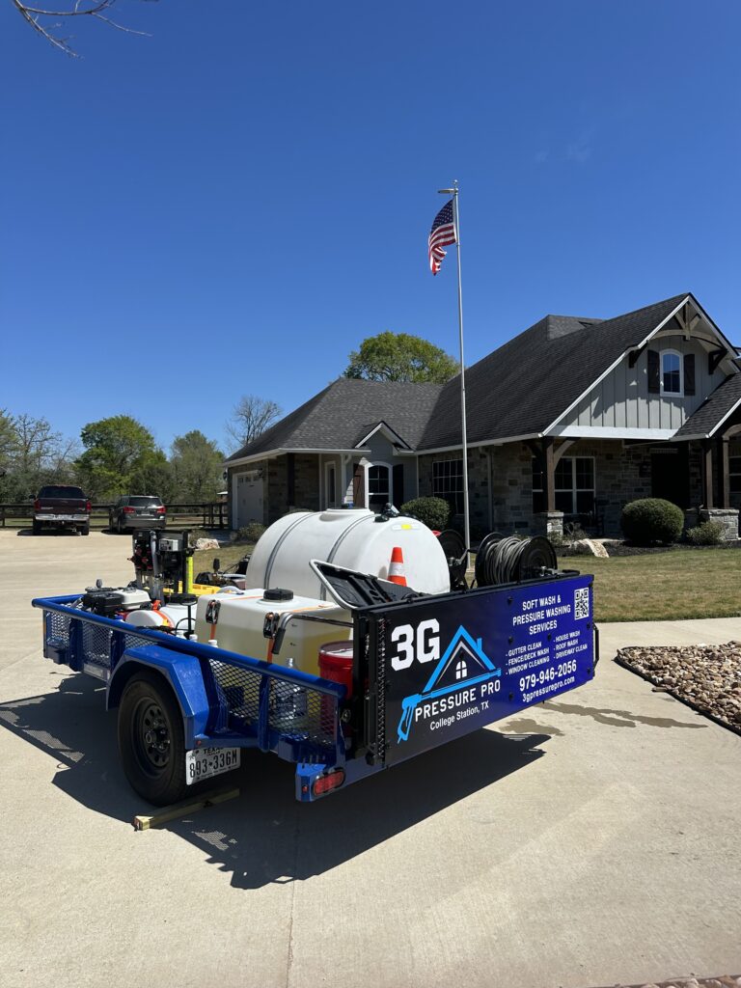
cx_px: 370
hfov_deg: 56.8
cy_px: 494
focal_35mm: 24
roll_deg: +0.1
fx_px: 685
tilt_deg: +3.6
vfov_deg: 71.6
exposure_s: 1/6211
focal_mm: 6.86
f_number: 1.78
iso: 80
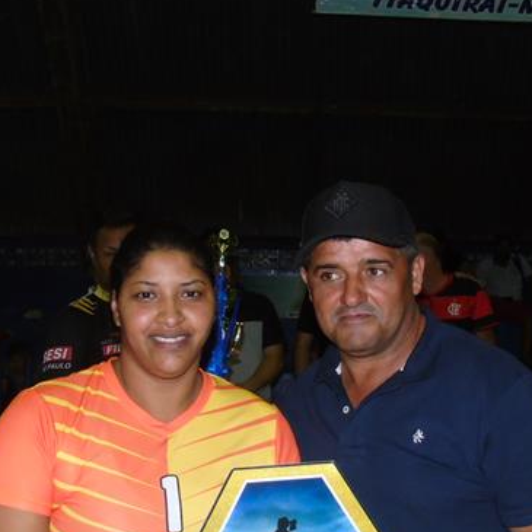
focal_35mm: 62
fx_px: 1078
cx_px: 360
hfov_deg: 27.5
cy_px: 293
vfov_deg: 27.7
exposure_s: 1/30
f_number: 3.4
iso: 200
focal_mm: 4.4
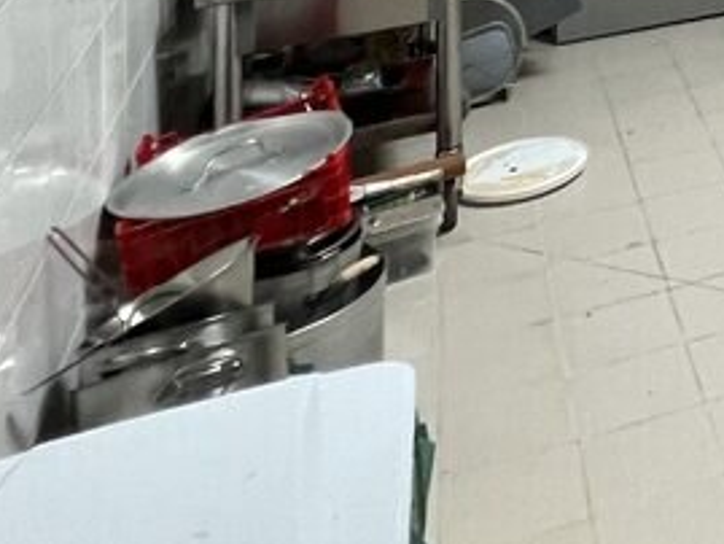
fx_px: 1214
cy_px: -423
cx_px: 1168
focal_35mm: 58
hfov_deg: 23.8
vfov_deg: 19.3
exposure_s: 1/60
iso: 250
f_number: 1.8
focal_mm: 1.57
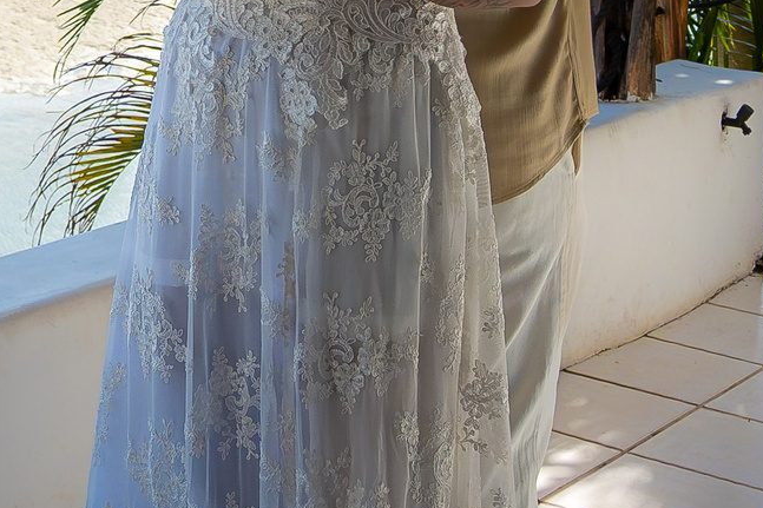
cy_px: -242
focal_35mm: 95
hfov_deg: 21.2
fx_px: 2013
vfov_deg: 13.6
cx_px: 147
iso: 640
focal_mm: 16
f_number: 3.5
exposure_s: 1/3200
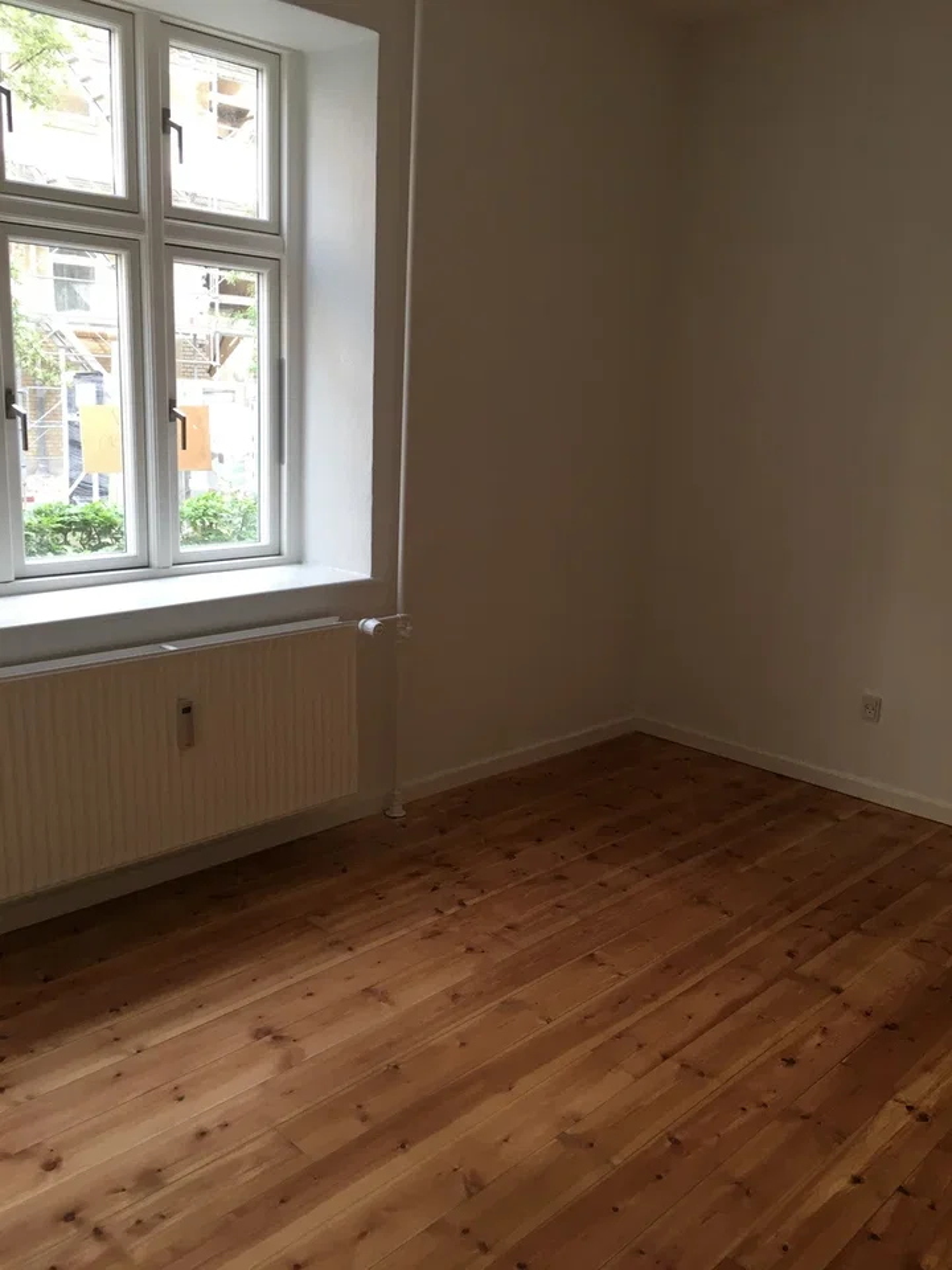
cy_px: 635
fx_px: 1063
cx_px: 476
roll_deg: -3.0
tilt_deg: -12.2
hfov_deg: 48.2
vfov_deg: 61.7
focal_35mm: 29
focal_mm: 4.15
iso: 25
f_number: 2.2
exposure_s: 1/33
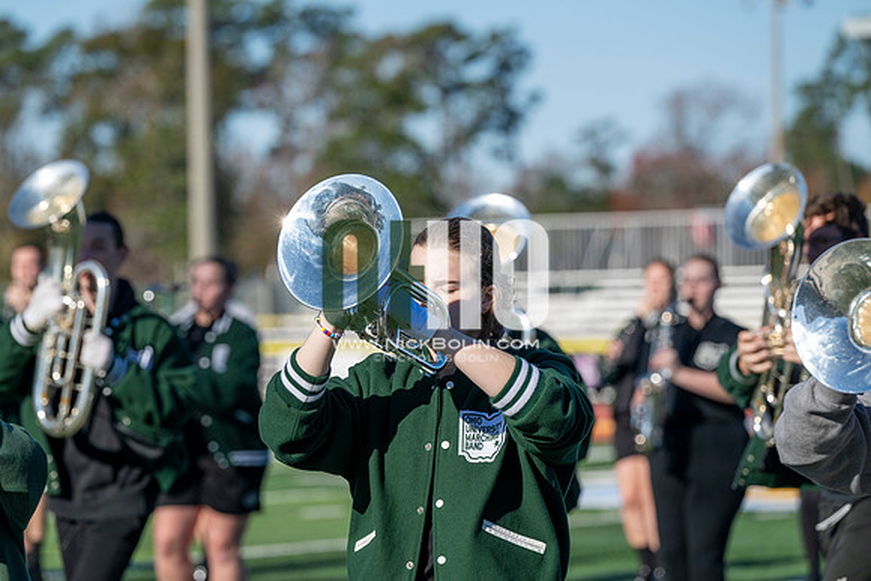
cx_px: 436
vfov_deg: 6.9
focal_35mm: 200
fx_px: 4840
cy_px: 290
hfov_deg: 10.3
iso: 250
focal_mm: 200
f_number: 5
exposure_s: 1/2000
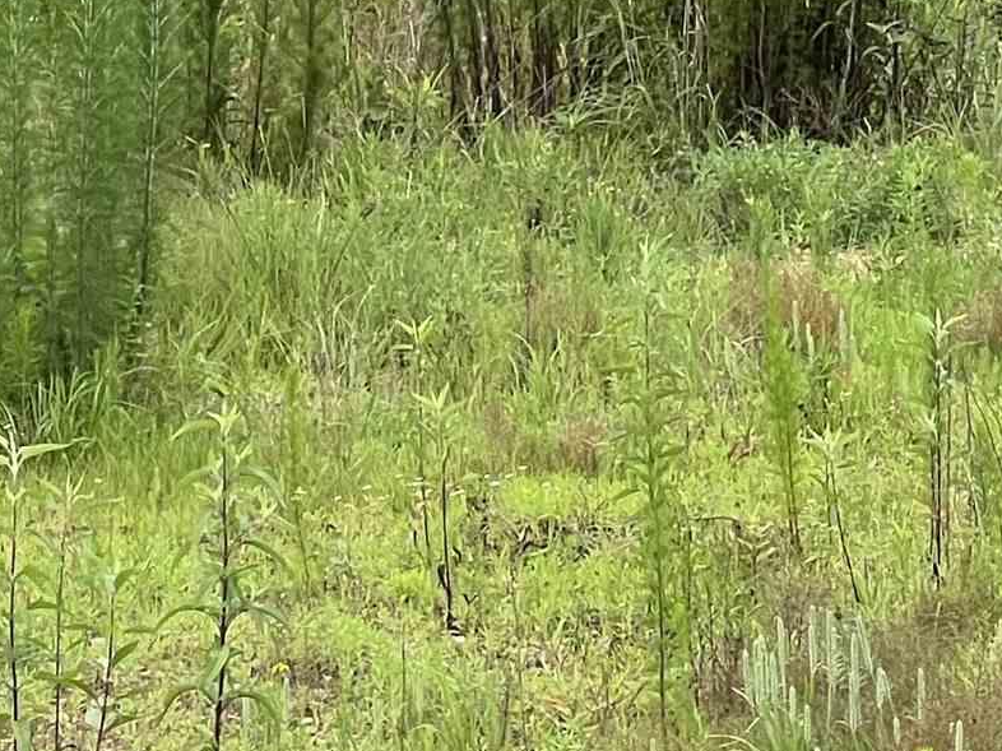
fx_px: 8710
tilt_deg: +2.0
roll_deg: -1.7
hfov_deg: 6.6
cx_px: 1015
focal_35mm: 301
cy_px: -546
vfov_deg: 4.9
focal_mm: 9
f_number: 2.8
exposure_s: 1/389
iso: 32
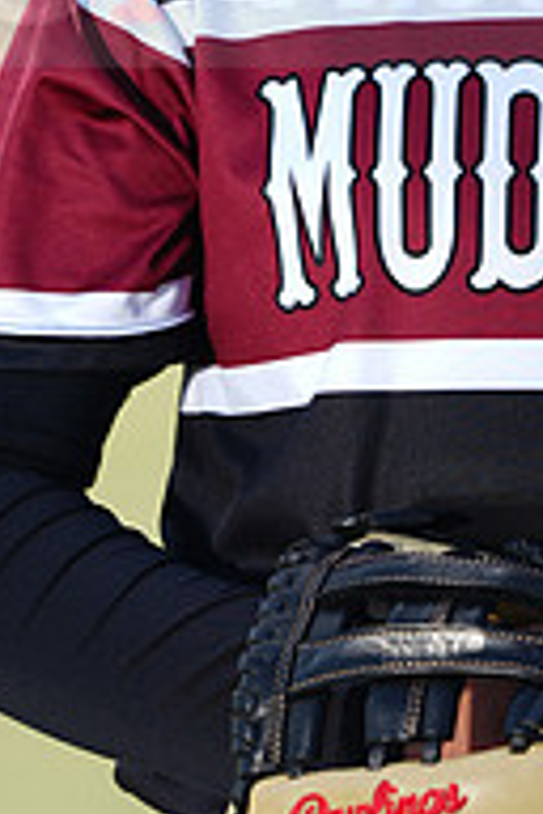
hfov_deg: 2.3
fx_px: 13642
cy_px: -68
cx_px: 558
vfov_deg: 3.4
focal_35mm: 603
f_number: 4.5
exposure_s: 1/250
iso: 64
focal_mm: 200
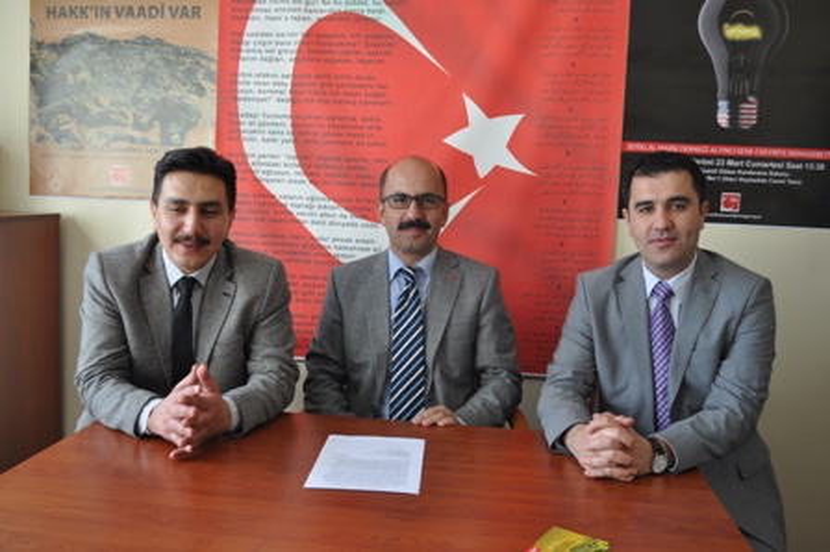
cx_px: 415
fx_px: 760
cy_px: 276
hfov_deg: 57.3
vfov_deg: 39.9
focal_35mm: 33
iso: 400
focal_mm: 22
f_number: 4.5
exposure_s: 1/80
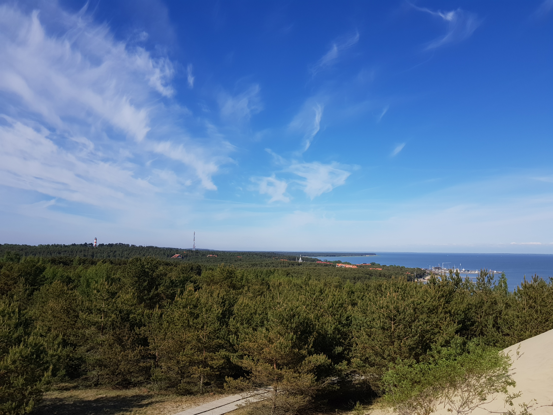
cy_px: 208
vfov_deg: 53.1
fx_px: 415
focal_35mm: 26
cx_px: 276
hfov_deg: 67.3
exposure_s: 1/3216
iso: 40
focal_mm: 4.3
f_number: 1.7
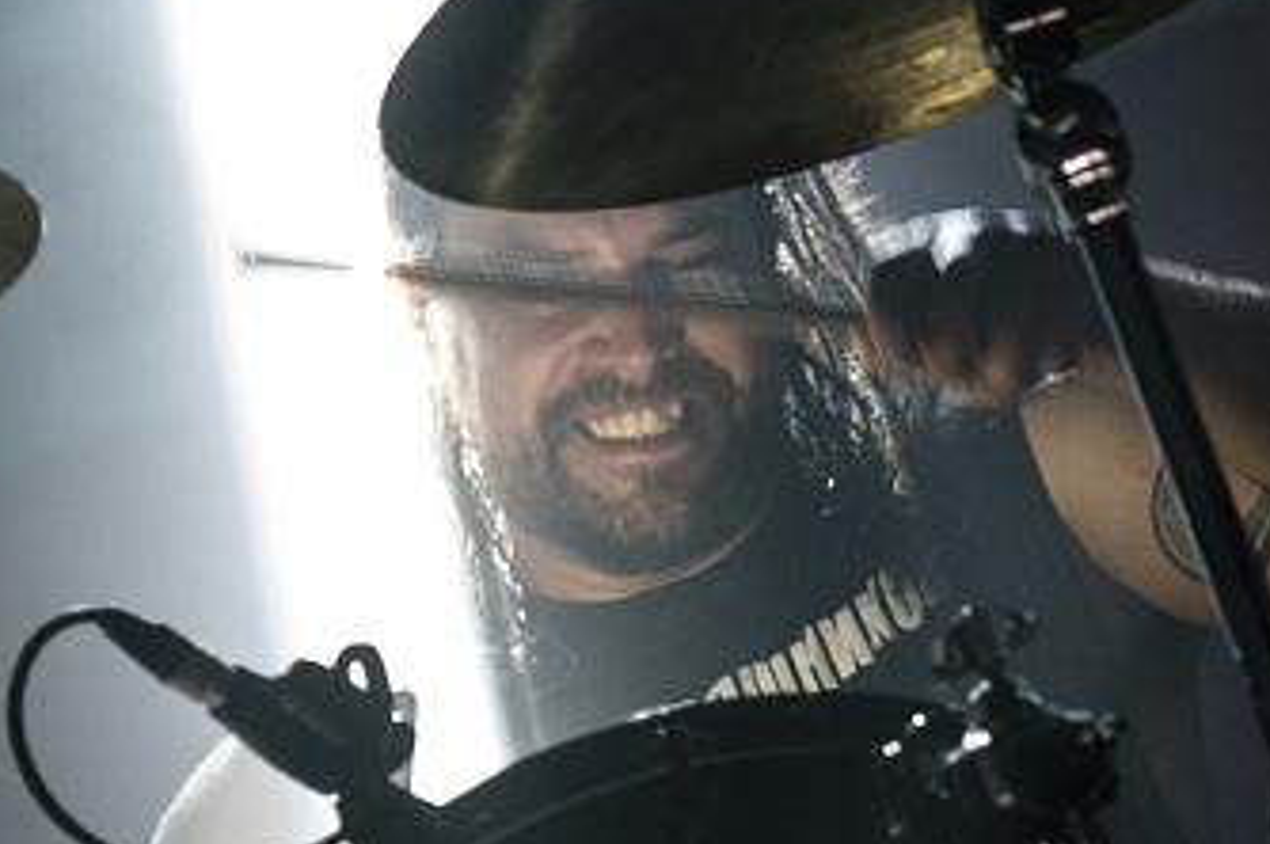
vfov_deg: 3.5
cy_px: 738
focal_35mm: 395
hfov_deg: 5.2
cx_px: 1023
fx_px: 13921
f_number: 3.2
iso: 4000
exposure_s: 1/100
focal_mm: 122
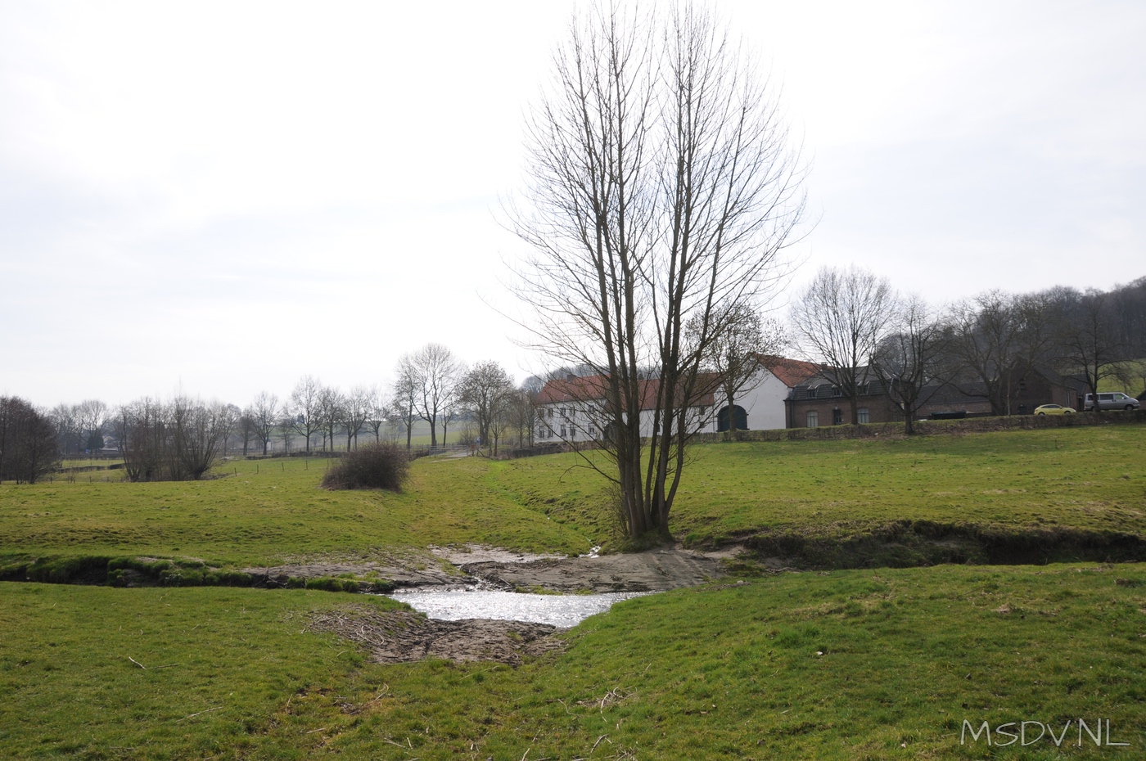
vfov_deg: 47.8
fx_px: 858
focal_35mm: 27
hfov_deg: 67.4
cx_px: 573
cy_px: 380
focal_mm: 18
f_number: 9
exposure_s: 1/320
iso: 200
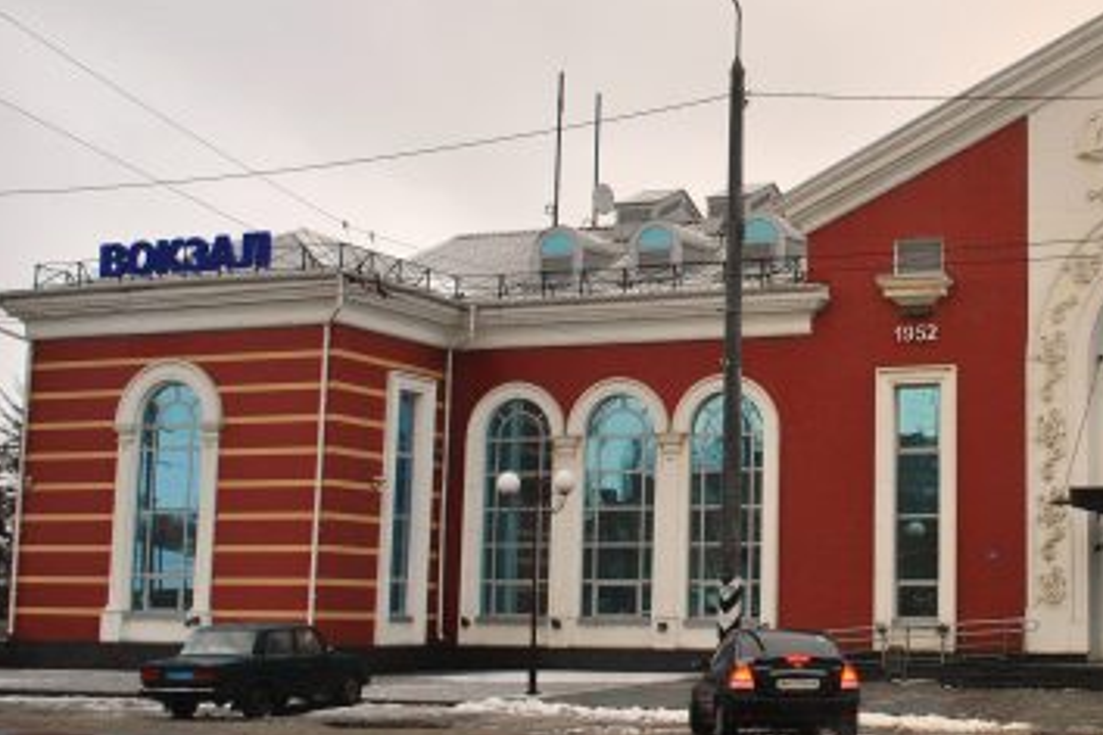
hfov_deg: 34.2
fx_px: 1716
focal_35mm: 56
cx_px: 929
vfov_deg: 24.2
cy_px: 305
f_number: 10
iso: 400
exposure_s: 1/160
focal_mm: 22
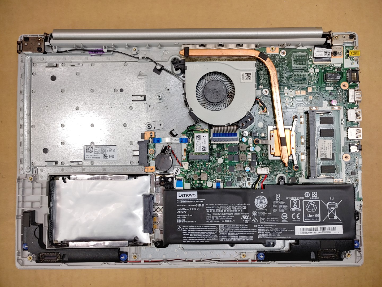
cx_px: 191
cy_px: 144
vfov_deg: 53.1
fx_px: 287
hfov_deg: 67.3
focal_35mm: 26
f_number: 1.8
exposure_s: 1/258
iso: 50
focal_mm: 4.36
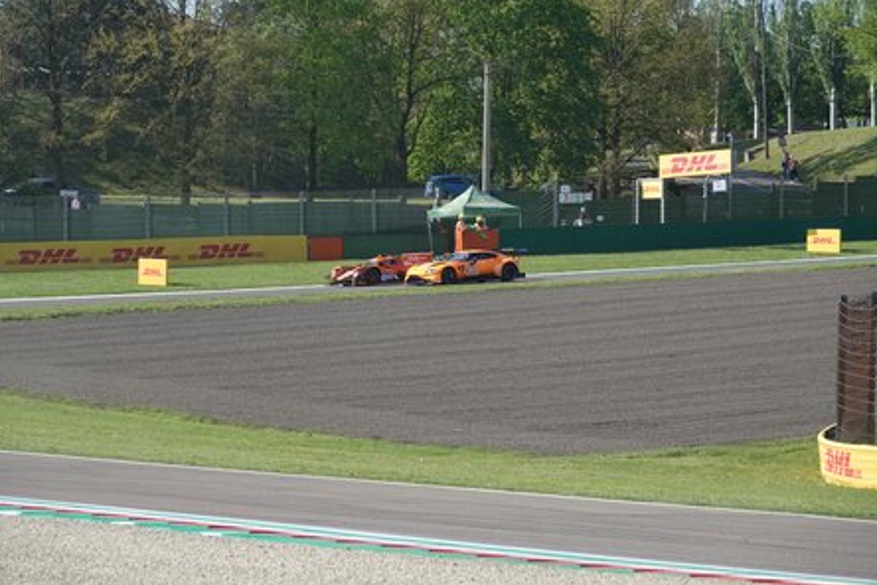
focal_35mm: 156
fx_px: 3800
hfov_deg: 13.2
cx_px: 440
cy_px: 292
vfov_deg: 8.8
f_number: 4
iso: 125
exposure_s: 1/800
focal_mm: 56.39
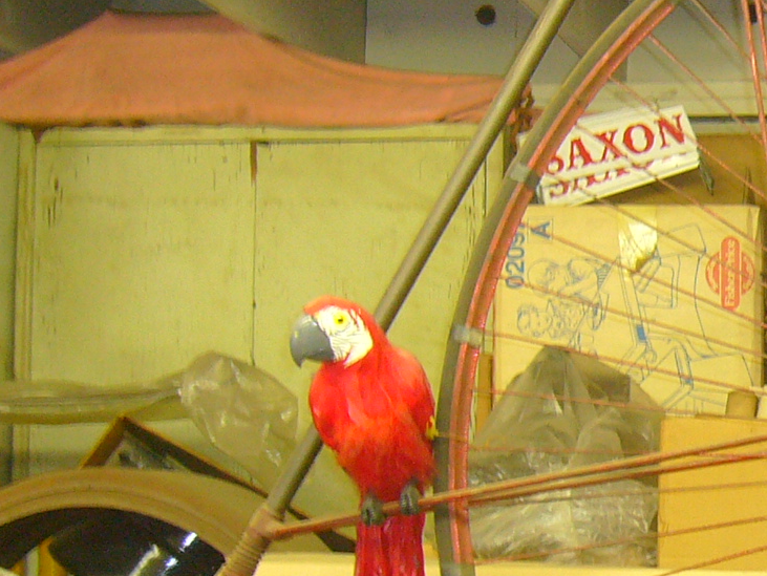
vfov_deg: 15.1
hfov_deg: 18.8
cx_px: 946
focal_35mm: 98
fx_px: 2172
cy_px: 326
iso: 125
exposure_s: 1/8
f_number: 2.8
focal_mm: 5.8
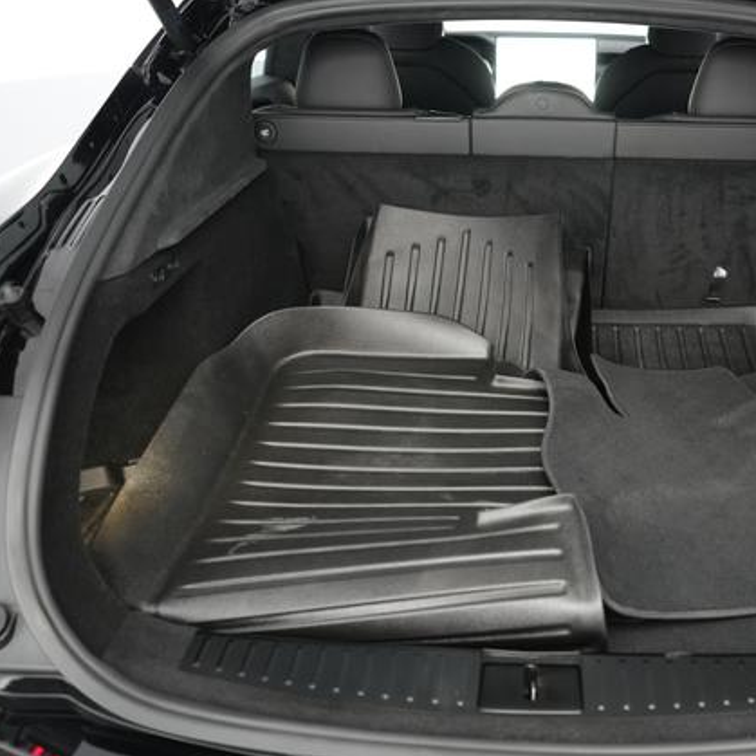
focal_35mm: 35
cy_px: 377
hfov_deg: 46.2
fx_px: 865
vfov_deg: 47.2
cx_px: 529
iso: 3200
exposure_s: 1/80
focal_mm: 27
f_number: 2.8
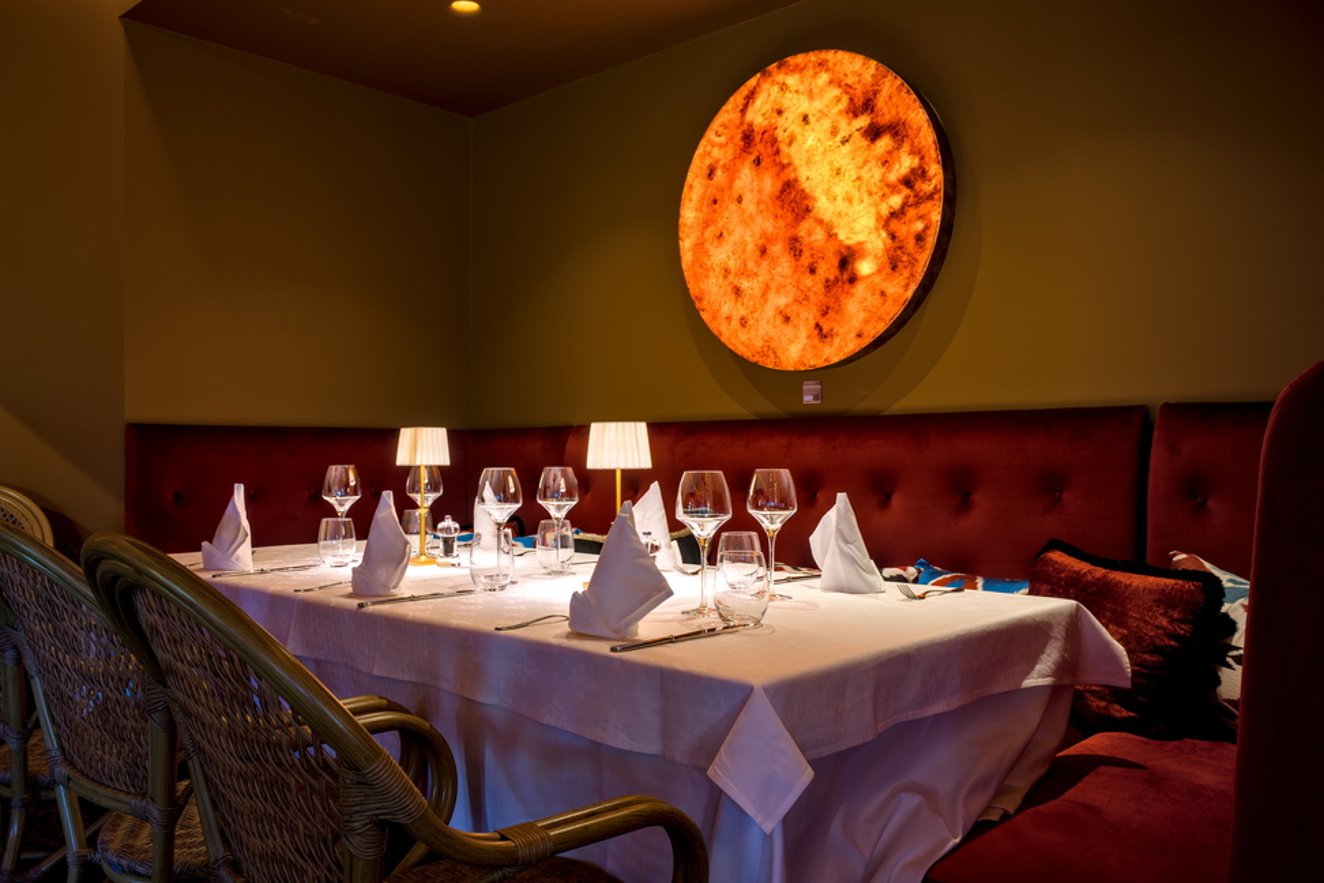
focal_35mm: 30
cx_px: 662
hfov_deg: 62.8
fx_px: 1085
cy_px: 442
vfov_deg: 44.3
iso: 64
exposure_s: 1.3
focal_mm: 29.5
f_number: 10
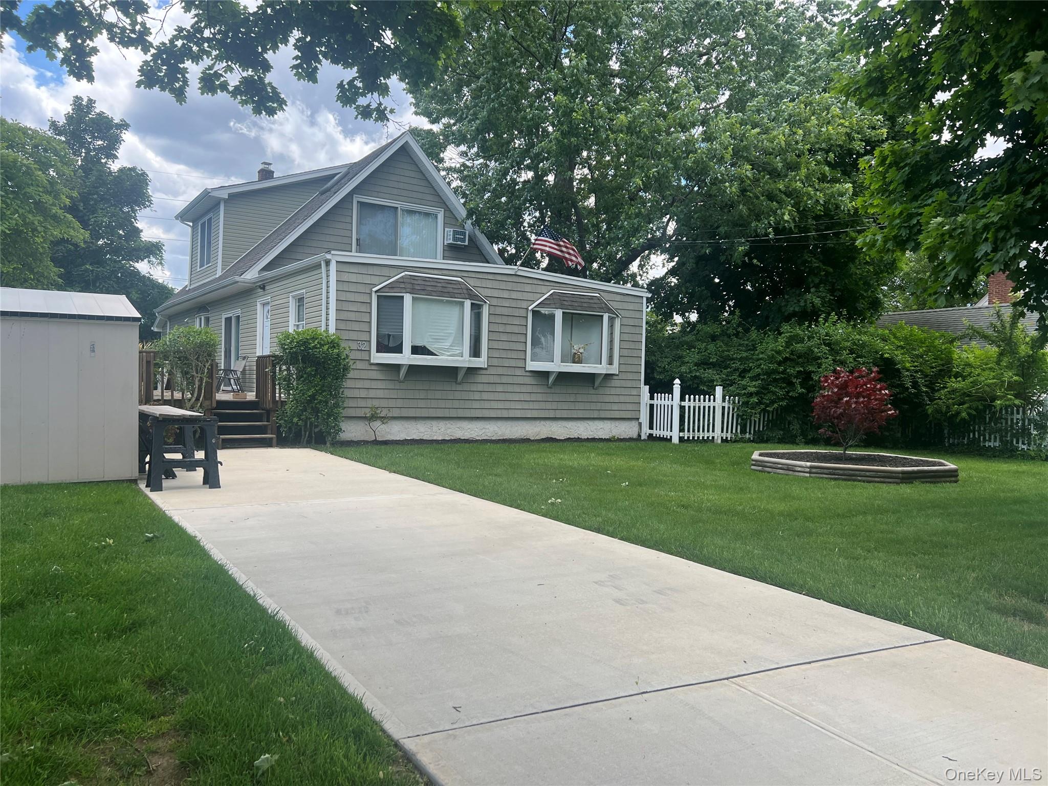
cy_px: 393
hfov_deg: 67.3
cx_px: 524
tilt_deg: -1.6
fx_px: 787
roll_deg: -1.4
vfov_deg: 53.1
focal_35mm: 26
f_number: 1.5
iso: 50
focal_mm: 5.7
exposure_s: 1/1311
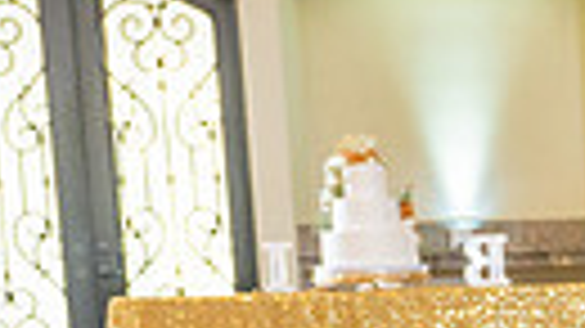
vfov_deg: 8.1
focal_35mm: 143
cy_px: 666
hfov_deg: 14.0
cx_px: 905
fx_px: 2217
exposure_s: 1/125
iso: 800
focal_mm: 24
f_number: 4
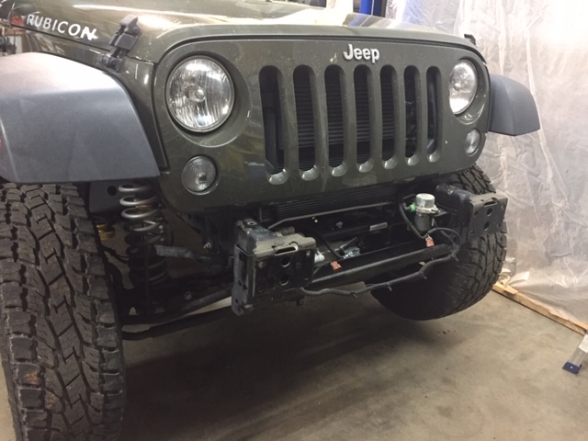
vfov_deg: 48.2
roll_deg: -3.7
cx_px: 294
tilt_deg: -21.1
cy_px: 220
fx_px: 493
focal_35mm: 29
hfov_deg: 61.7
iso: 250
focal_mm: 4.15
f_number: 2.2
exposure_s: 1/15
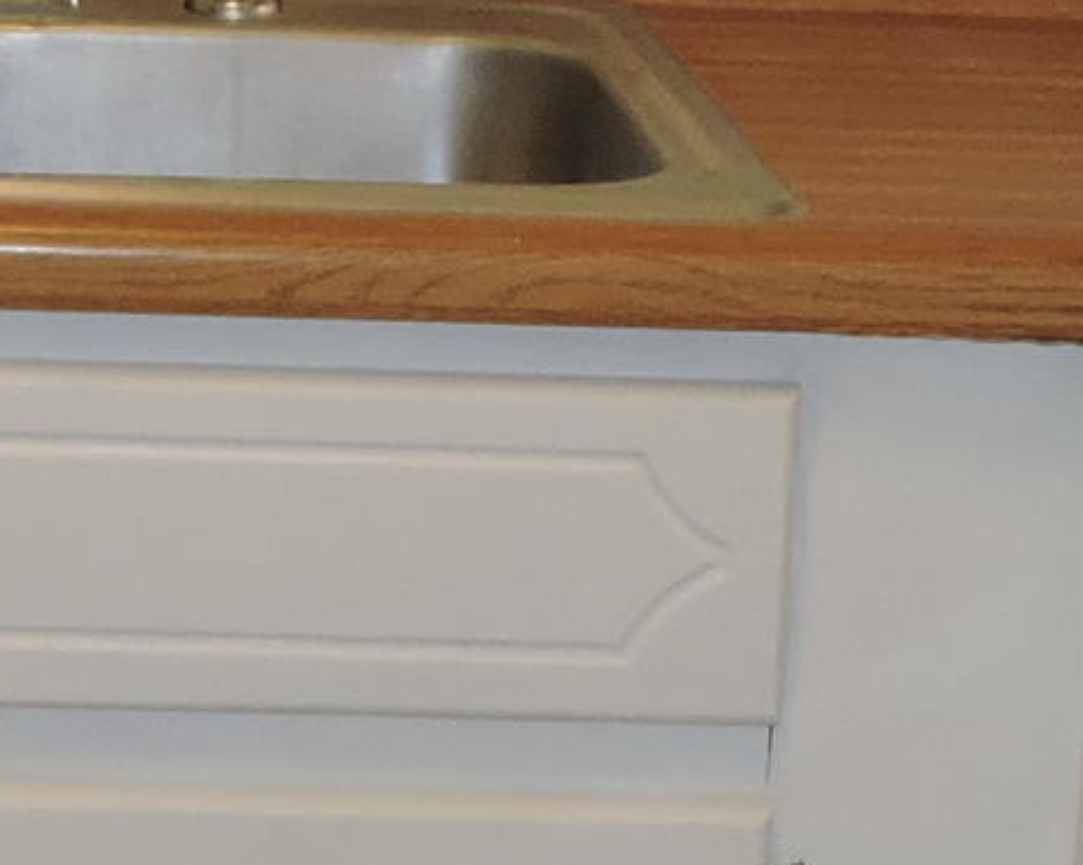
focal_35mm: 156
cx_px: 43
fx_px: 4996
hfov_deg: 12.3
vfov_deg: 9.9
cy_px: 394
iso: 200
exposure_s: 1/30
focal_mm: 4.3
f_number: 3.3
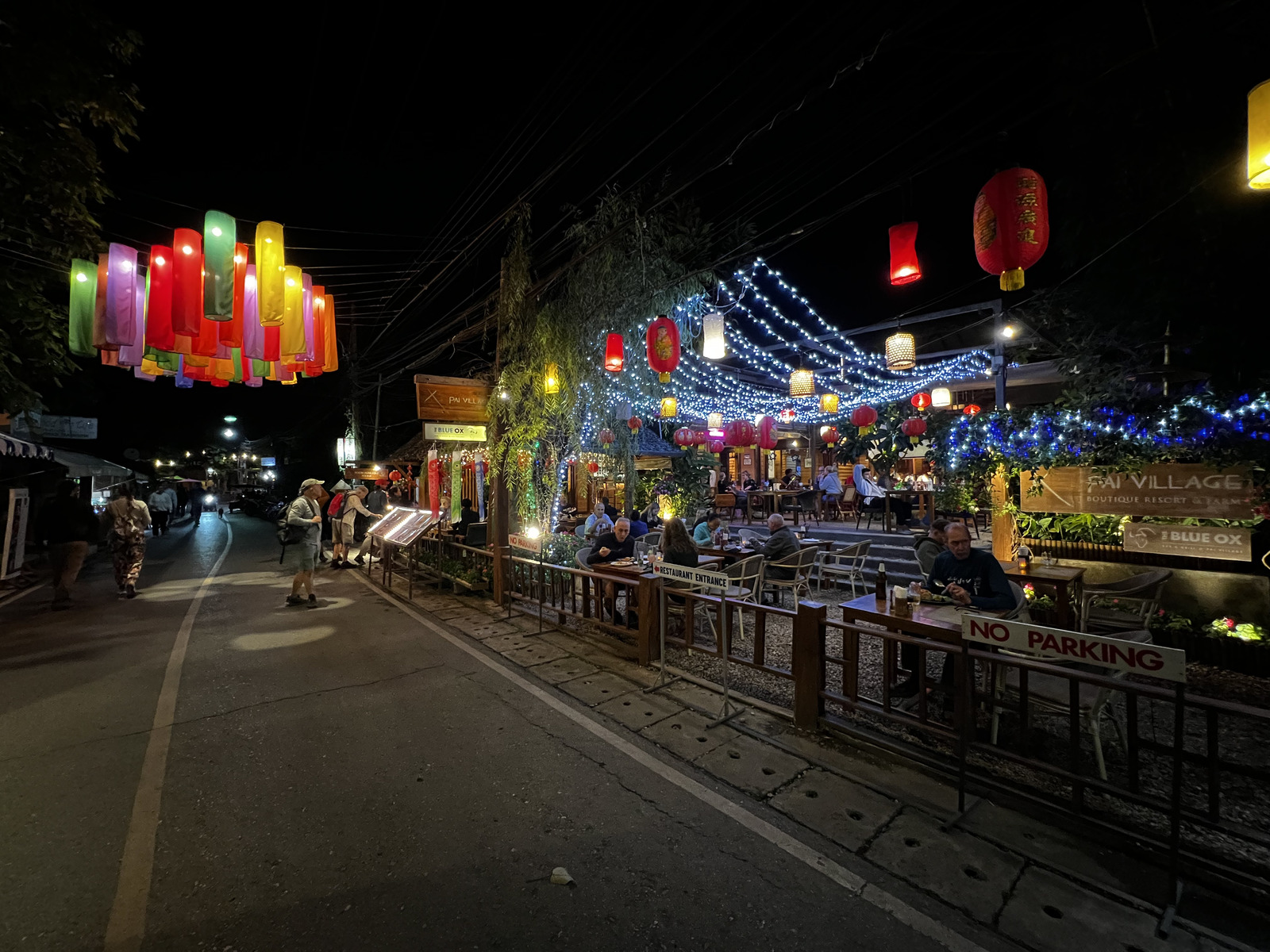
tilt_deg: +1.9
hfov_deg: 106.2
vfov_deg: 89.9
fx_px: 477
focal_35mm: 13
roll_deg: +0.3
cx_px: 635
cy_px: 476
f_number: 1.8
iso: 800
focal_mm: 1.57
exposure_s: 1/33
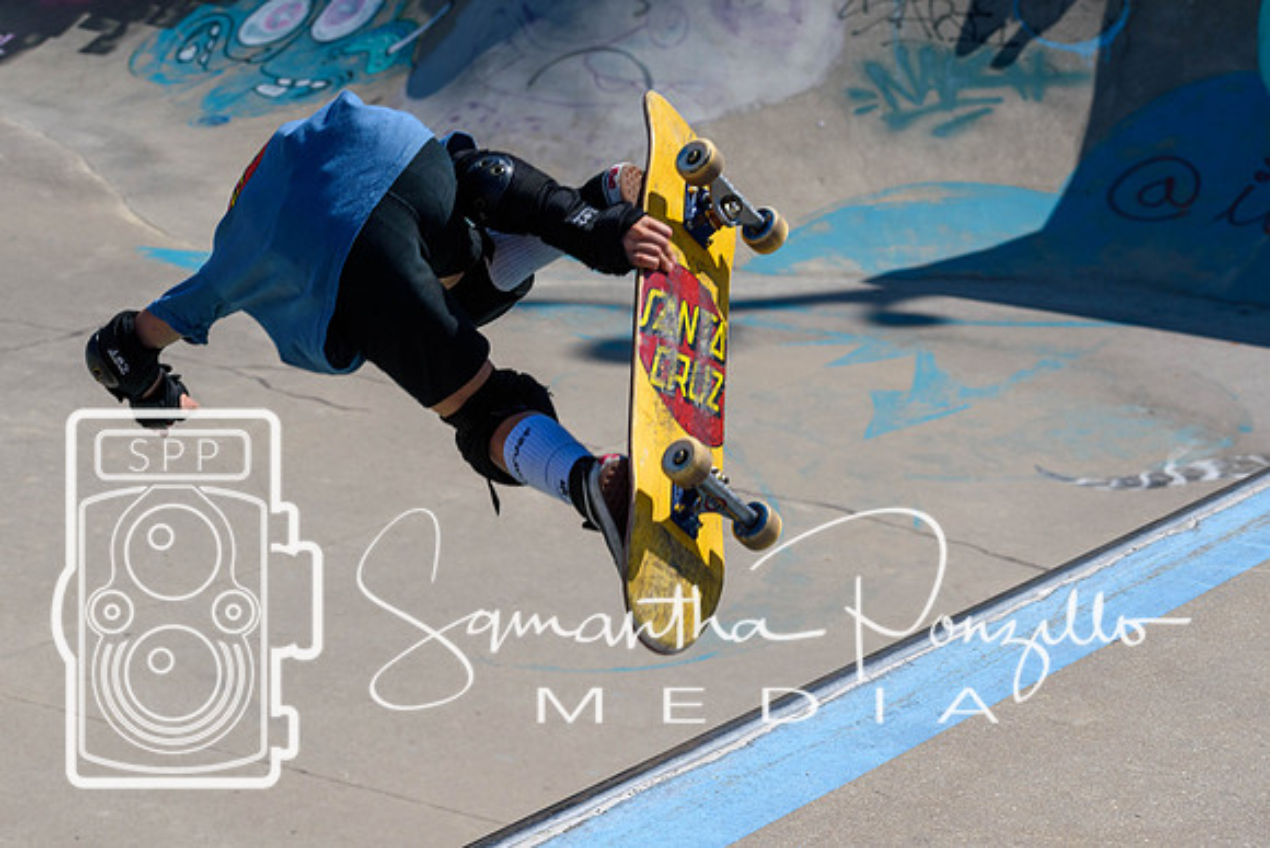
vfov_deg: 13.0
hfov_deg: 19.5
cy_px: 424
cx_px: 635
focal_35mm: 105
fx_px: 3705
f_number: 8
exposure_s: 1/1000
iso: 200
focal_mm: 70
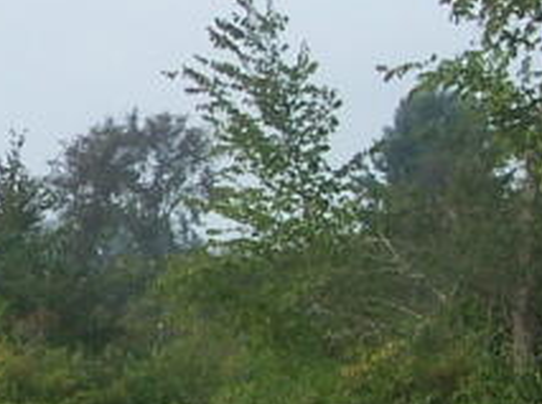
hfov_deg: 10.4
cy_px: 193
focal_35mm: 183
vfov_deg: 8.1
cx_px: -321
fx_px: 2860
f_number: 2.8
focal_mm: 6.3
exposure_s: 1/500
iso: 80
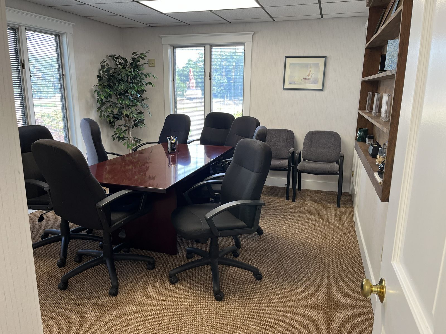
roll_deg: -0.2
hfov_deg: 67.3
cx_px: 223
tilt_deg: -11.9
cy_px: 167
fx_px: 335
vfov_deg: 53.1
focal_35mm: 26
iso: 64
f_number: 1.6
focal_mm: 5.1
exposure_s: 1/60
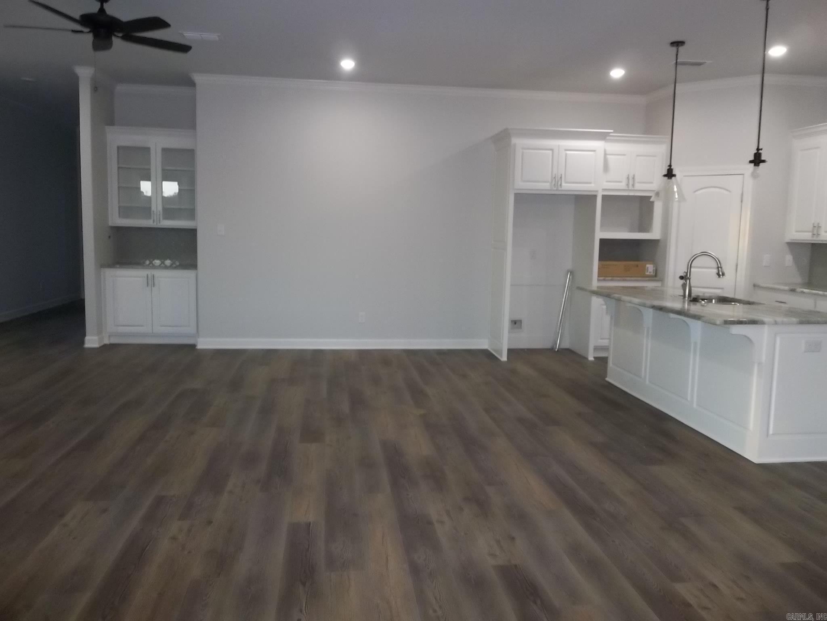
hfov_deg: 65.3
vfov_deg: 51.4
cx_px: 414
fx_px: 645
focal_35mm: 27
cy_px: 310
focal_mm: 4.9
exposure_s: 1/30
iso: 320
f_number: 3.5
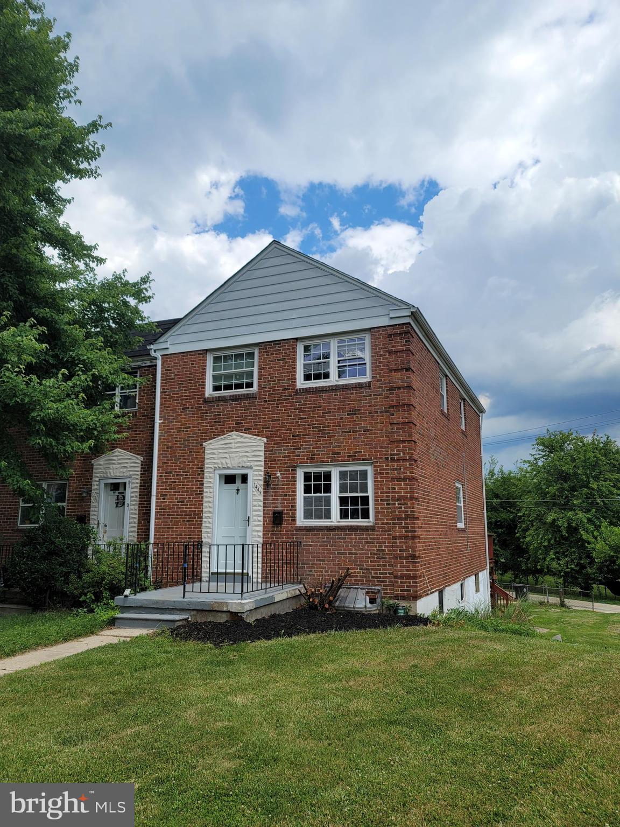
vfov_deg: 69.4
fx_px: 597
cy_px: 414
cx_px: 310
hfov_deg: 54.9
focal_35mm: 25
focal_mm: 7
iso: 20
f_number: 1.8
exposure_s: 1/1132
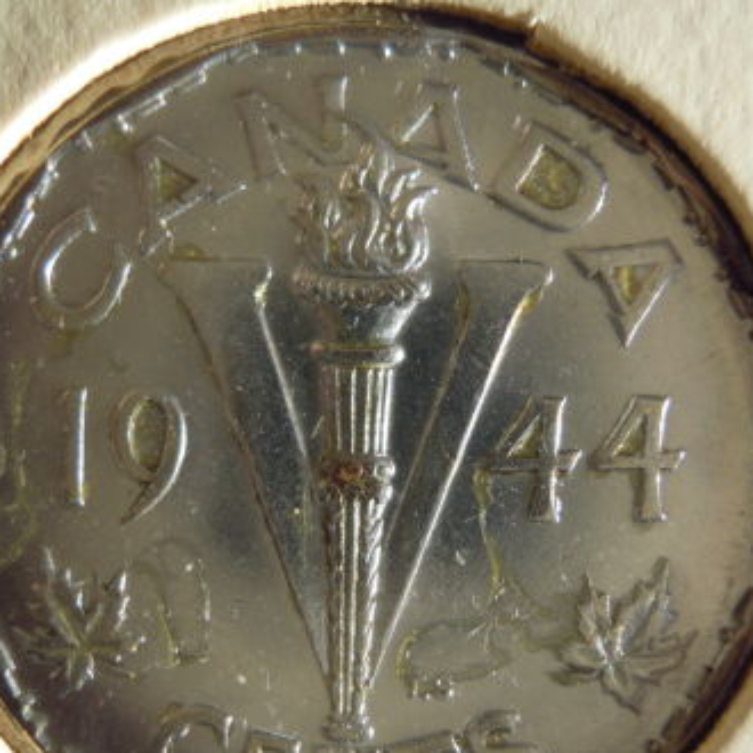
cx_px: 313
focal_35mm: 45
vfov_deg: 37.5
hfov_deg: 37.4
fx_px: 1107
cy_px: 434
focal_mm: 5
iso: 100
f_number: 2.7
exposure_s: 1/80
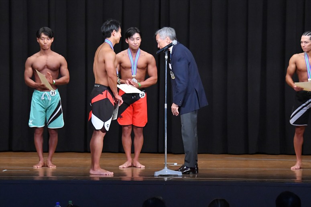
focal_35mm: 187
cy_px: 104
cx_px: 156
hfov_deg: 11.0
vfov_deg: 7.3
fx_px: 1615
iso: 8000
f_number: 5.6
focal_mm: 125
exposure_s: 1/400
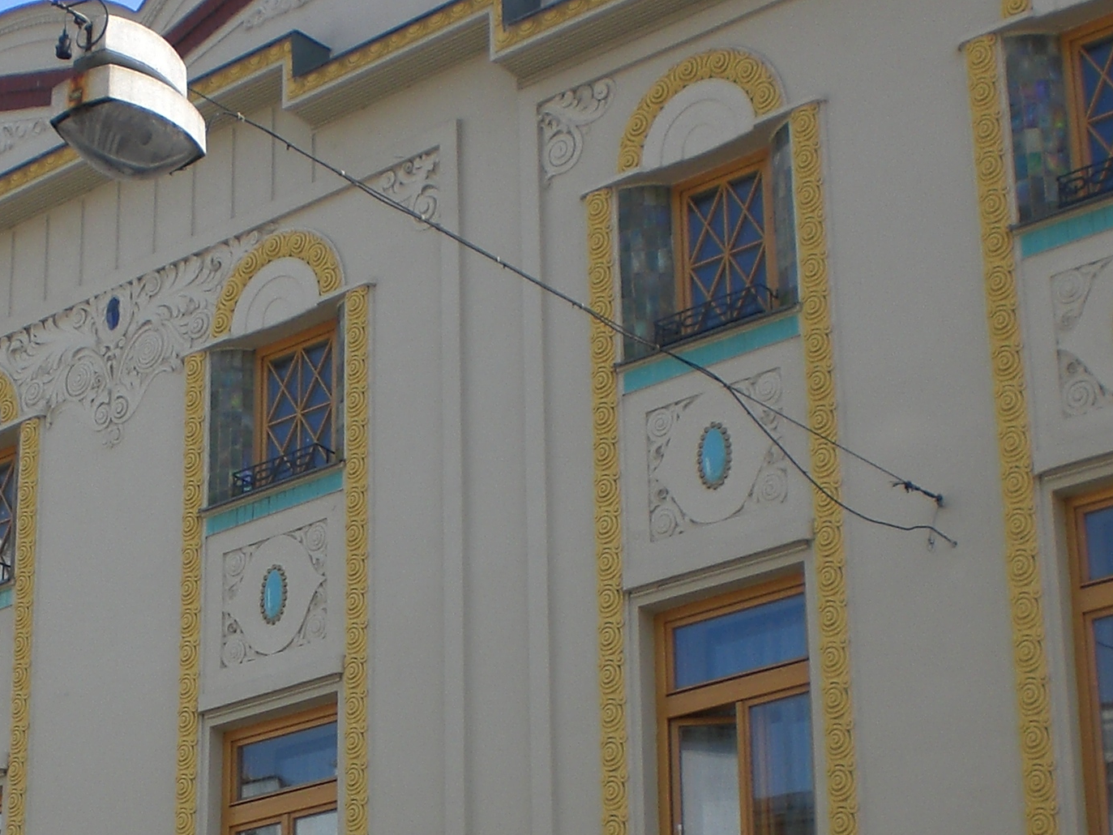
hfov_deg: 22.9
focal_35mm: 85
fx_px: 2733
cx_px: 375
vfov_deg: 17.1
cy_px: 747
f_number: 4.4
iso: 50
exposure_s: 1/320
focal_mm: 6.3
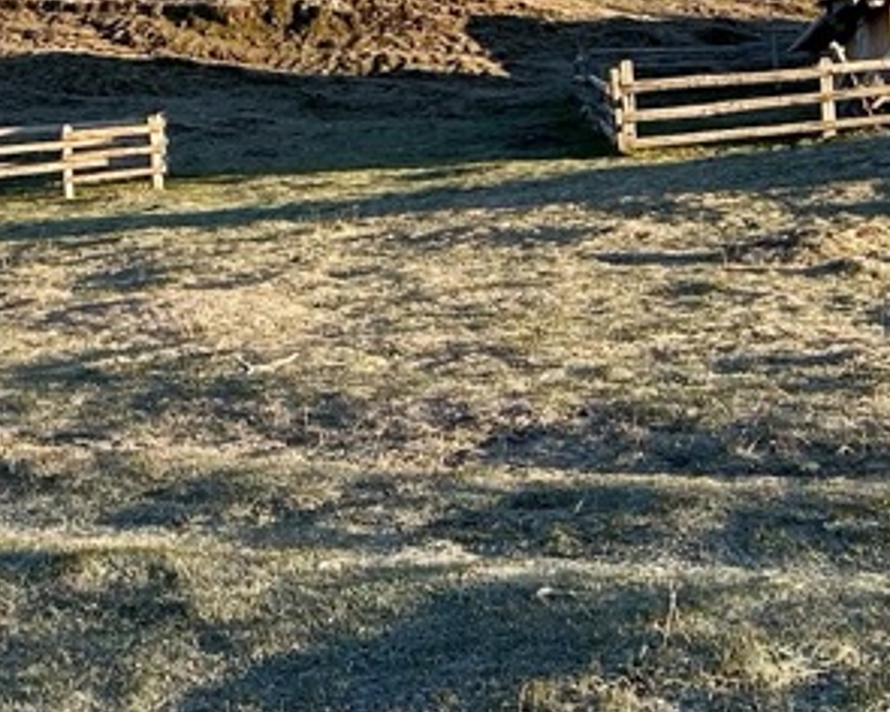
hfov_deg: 17.0
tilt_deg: -1.2
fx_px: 2897
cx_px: -15
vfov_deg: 13.7
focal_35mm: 110
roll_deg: -0.1
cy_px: -69
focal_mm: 5.7
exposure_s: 1/1009
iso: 50
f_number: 1.5
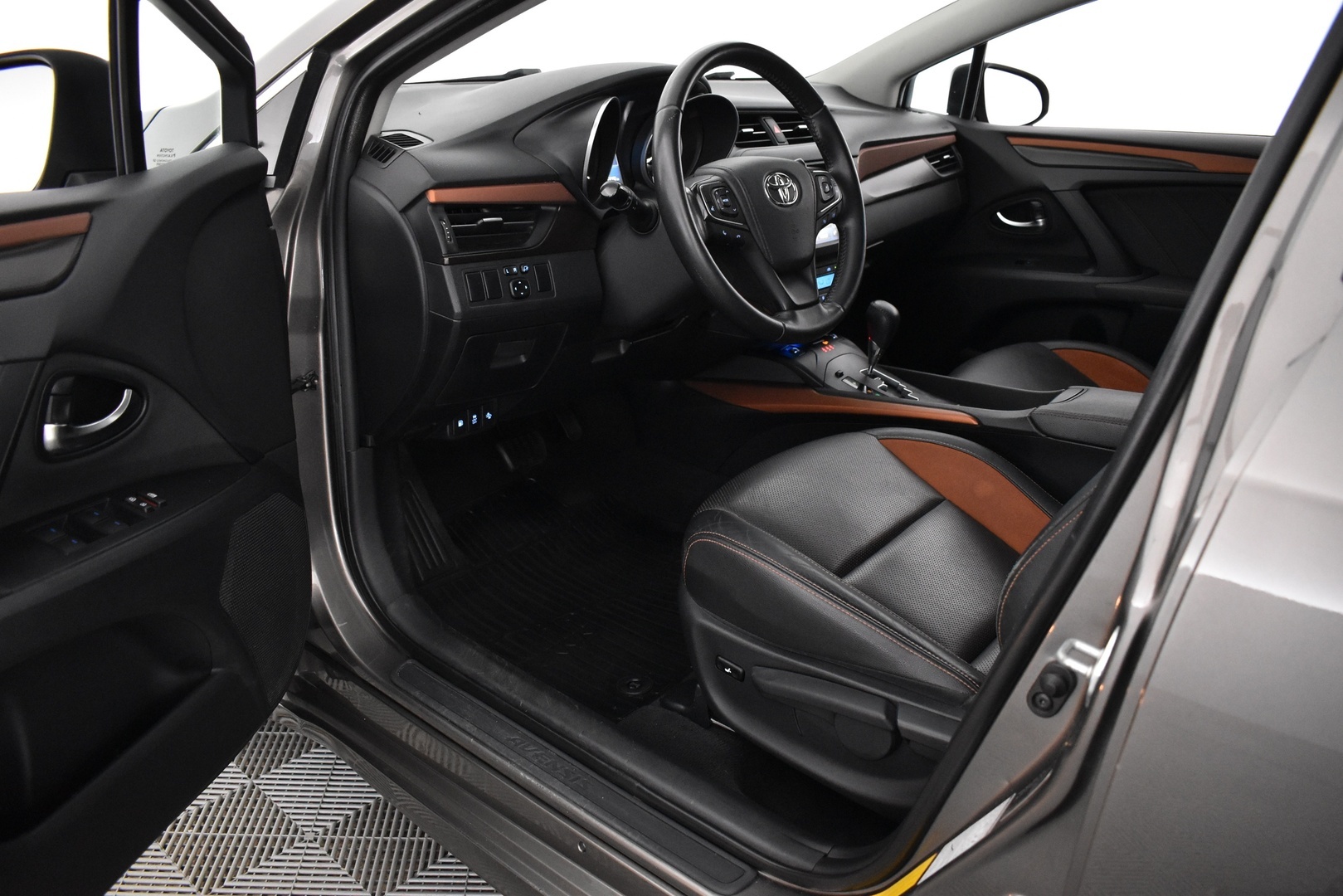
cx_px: 672
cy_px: 448
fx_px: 1007
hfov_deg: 67.4
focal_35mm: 27
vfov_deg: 47.9
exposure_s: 1/50
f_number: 3.5
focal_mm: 18
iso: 3200
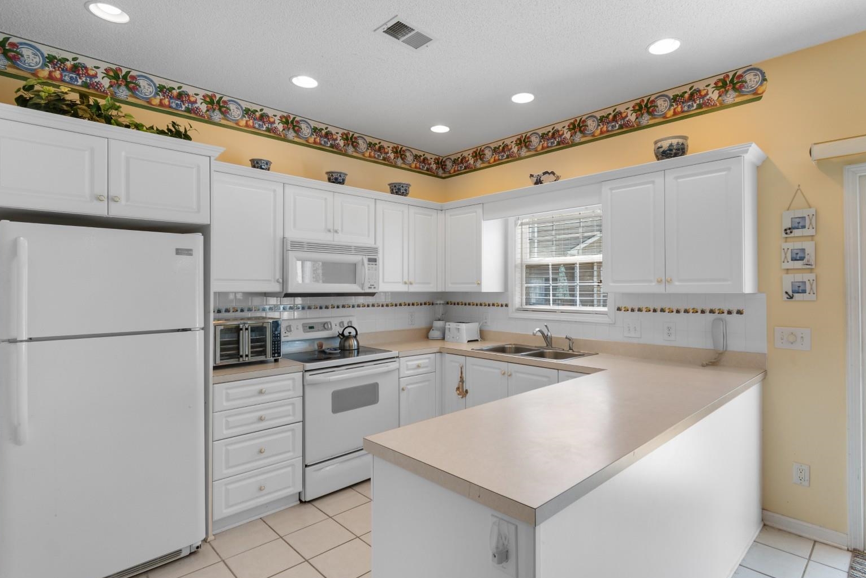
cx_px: 453
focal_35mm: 18
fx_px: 433
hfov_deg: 89.9
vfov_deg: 67.4
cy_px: 284
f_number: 4.8
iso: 100
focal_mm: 11.5
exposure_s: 1/30
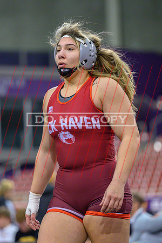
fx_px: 1468
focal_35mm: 218
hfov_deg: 6.3
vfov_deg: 9.5
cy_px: 122
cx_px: 63
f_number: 2.8
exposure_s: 1/640
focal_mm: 145
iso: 3200
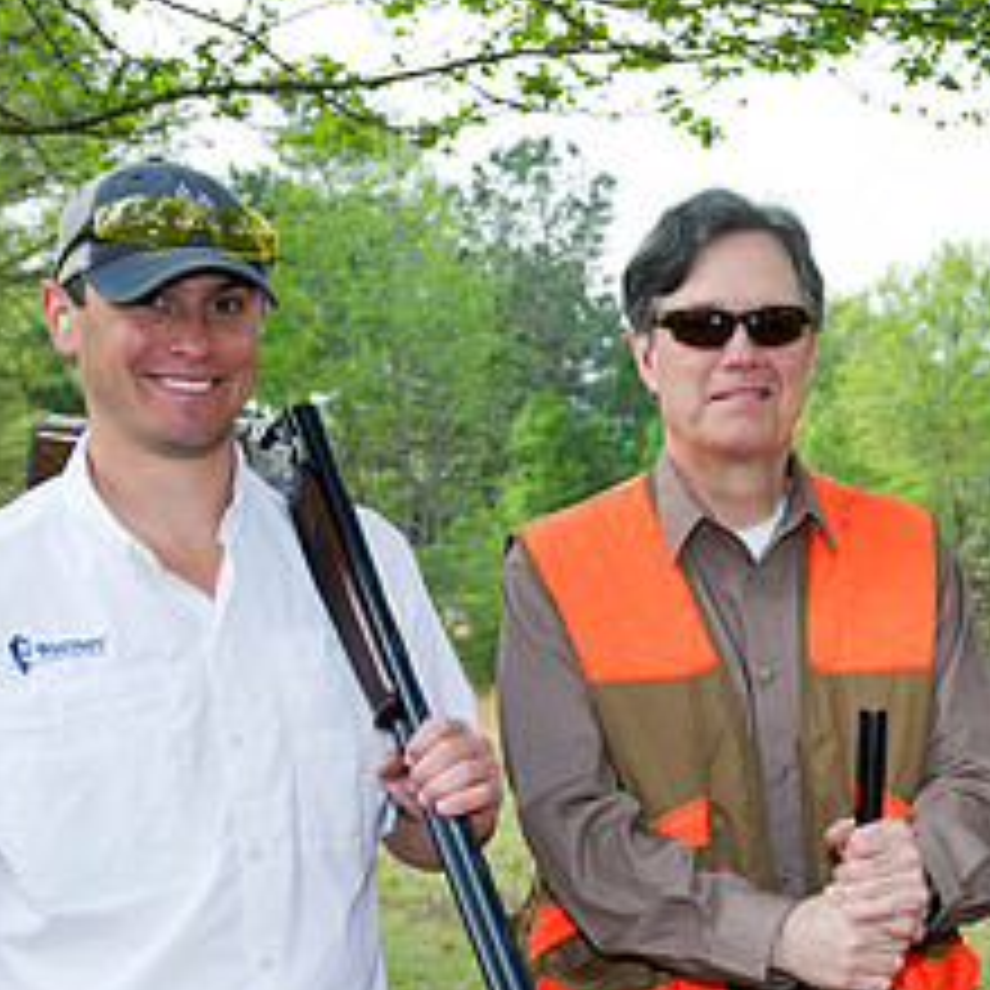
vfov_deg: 20.2
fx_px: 2750
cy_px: 770
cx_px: 972
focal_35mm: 85
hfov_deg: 19.8
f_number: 7.1
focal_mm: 38
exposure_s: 1/200
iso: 400
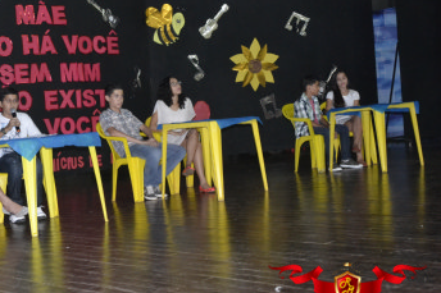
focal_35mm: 61
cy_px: 138
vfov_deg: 22.2
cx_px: 128
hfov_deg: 32.5
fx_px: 747
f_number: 4
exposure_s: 1/60
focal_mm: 28
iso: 3200
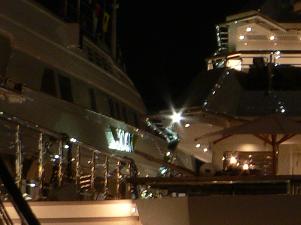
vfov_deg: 10.8
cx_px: 558
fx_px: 1182
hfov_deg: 13.0
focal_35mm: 136
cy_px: 202
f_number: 6.3
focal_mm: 6
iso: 80
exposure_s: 2
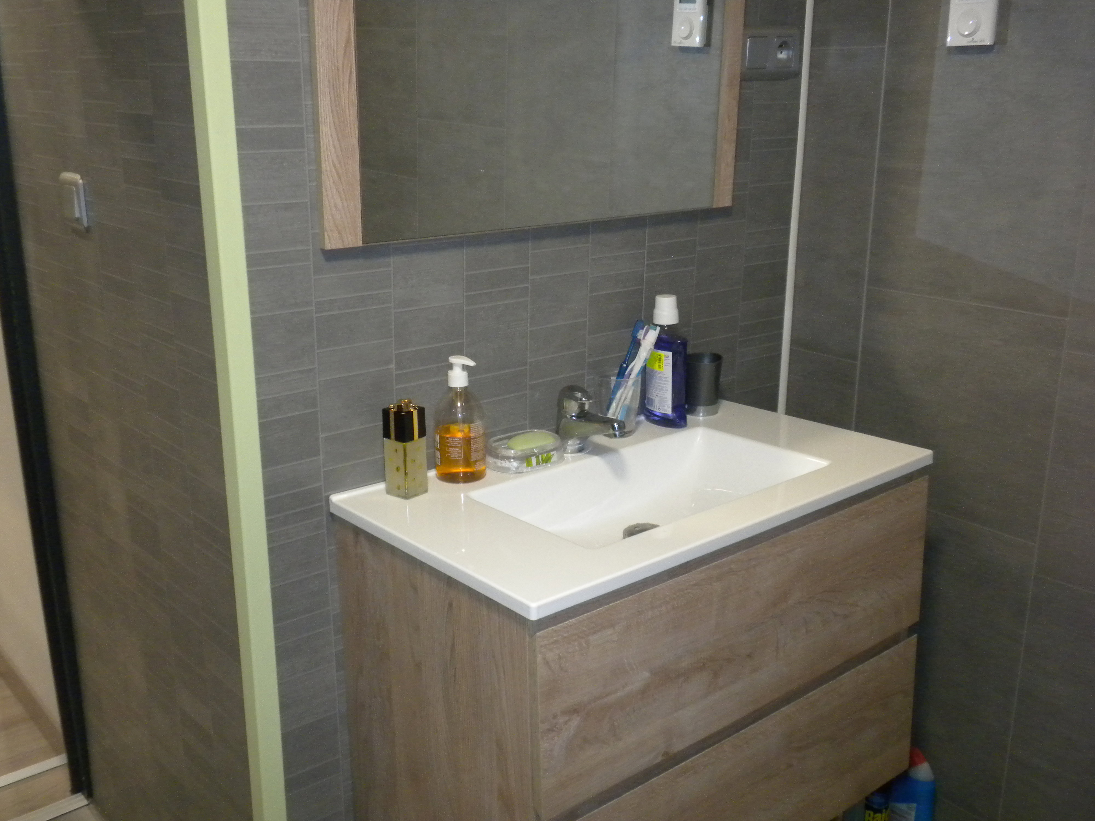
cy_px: 410
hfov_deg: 50.1
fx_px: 1170
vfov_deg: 38.7
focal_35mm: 37
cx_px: 548
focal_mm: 6.6
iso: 400
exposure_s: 1/30
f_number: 3.5
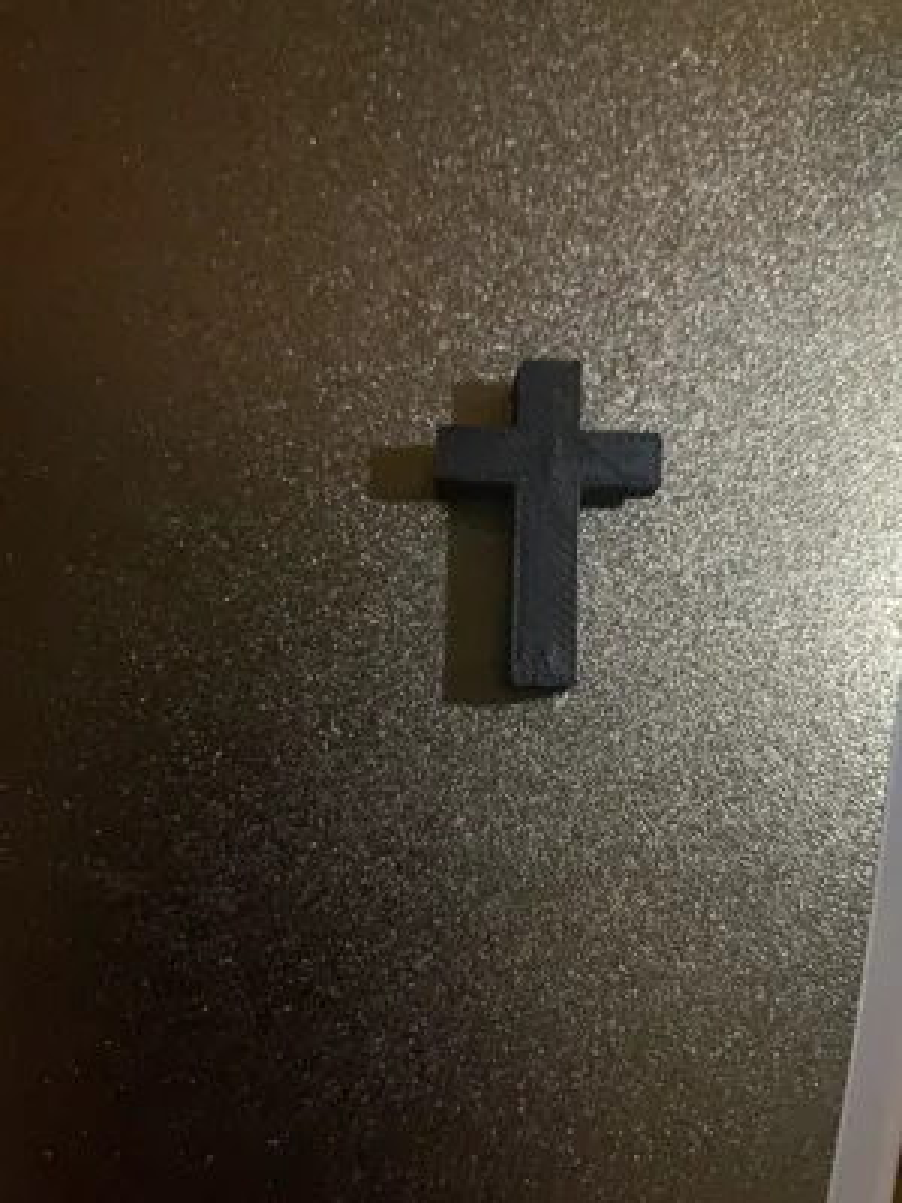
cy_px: 602
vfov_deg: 67.3
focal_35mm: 26
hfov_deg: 53.1
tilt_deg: -80.7
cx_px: 451
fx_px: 903
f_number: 1.6
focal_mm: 4.2
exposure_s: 1/30
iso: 800
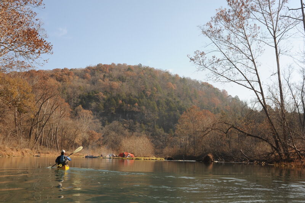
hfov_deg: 50.7
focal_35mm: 38
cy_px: 102
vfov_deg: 35.0
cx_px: 152
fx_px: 322
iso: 250
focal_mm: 38
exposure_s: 1/200
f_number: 11
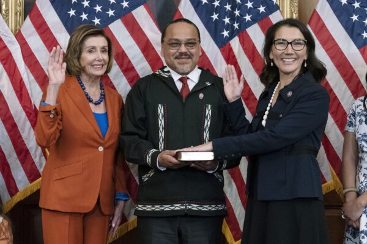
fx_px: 530
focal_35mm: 52
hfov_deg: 38.2
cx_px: 184
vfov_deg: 26.0
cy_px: 122
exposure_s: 1/320
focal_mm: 52
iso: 8000
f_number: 4.5
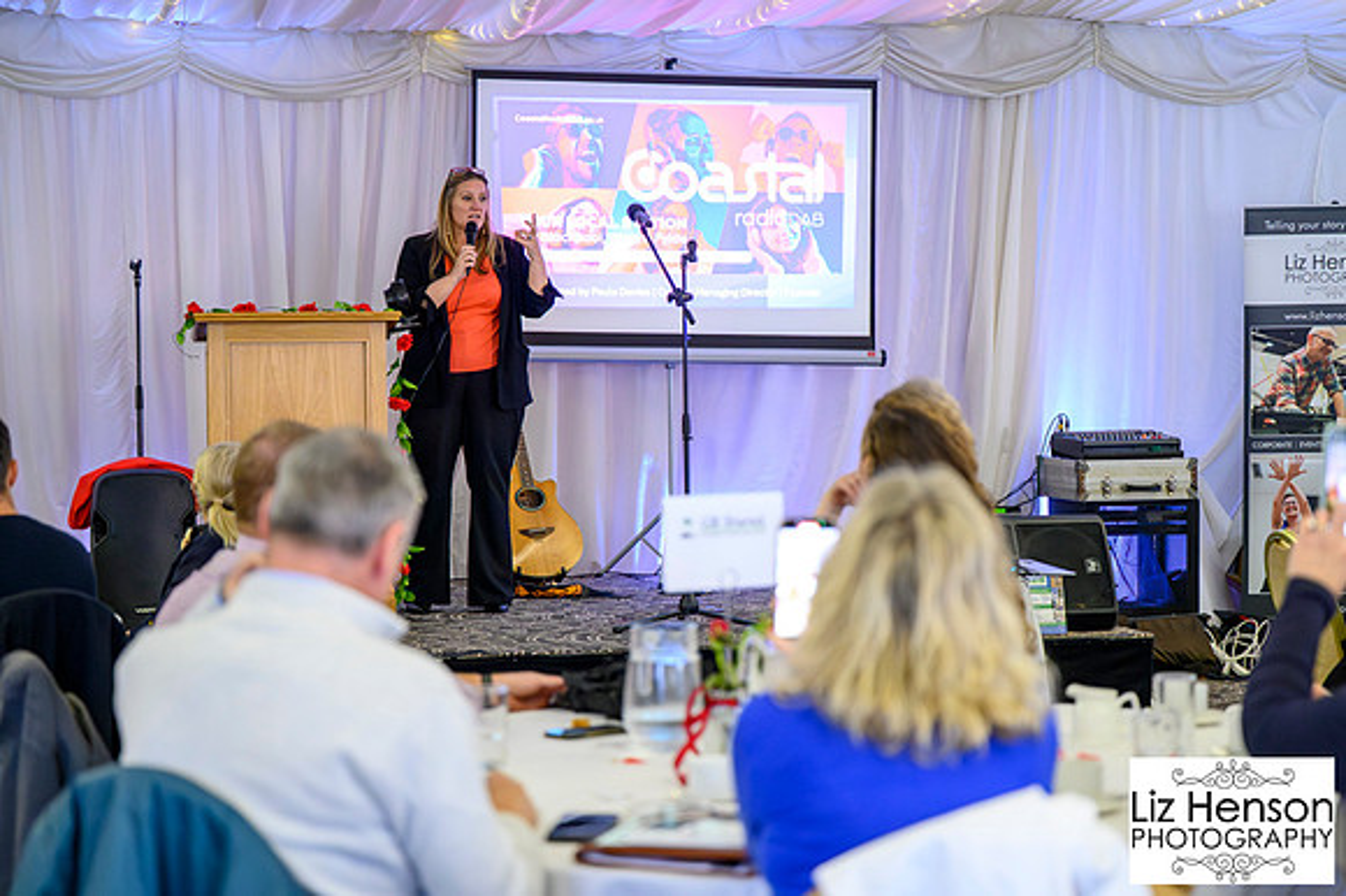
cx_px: 673
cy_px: 448
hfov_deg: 28.0
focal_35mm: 72
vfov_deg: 18.9
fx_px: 2696
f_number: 2.8
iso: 12800
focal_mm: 70
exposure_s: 1/200
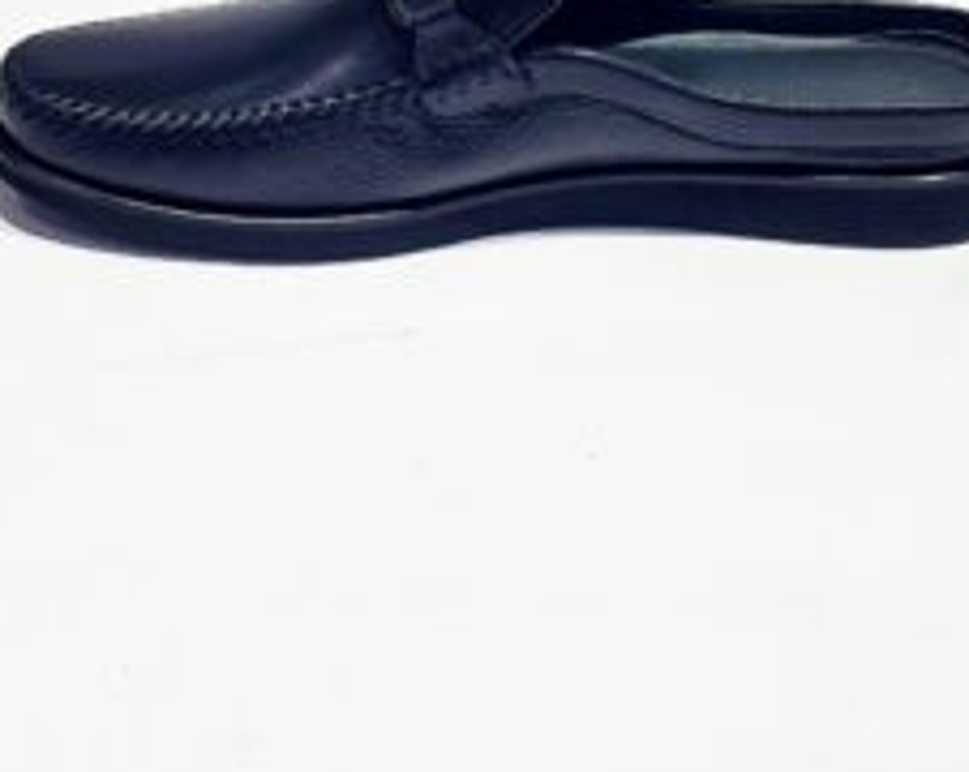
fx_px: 1288
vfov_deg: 32.1
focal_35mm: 45
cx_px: 360
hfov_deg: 40.9
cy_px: 116
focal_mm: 4.3
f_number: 2.4
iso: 80
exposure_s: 1/100
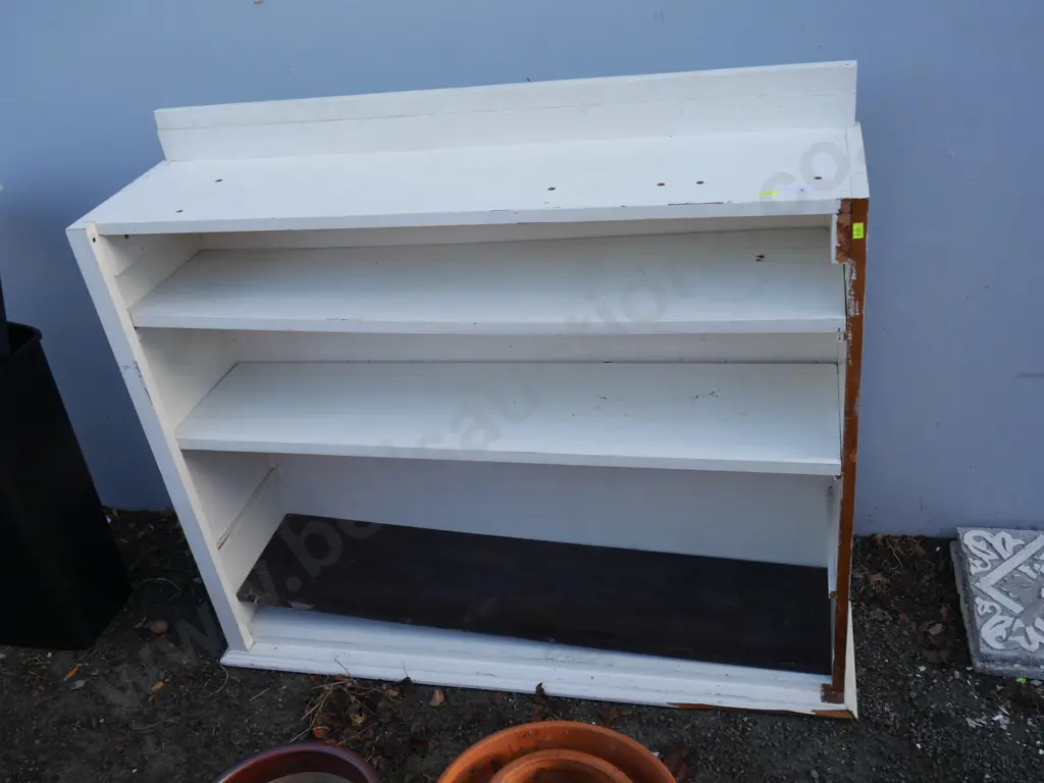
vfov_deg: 41.8
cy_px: 392
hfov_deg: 54.0
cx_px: 522
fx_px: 1025
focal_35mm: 34
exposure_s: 1/160
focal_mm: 17
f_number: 4.5
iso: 200
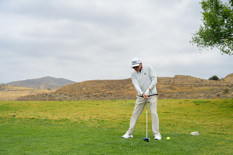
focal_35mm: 48
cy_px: 78
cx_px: 116
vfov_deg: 28.1
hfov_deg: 41.1
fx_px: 311
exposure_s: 1/5000
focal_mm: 48
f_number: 4
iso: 800
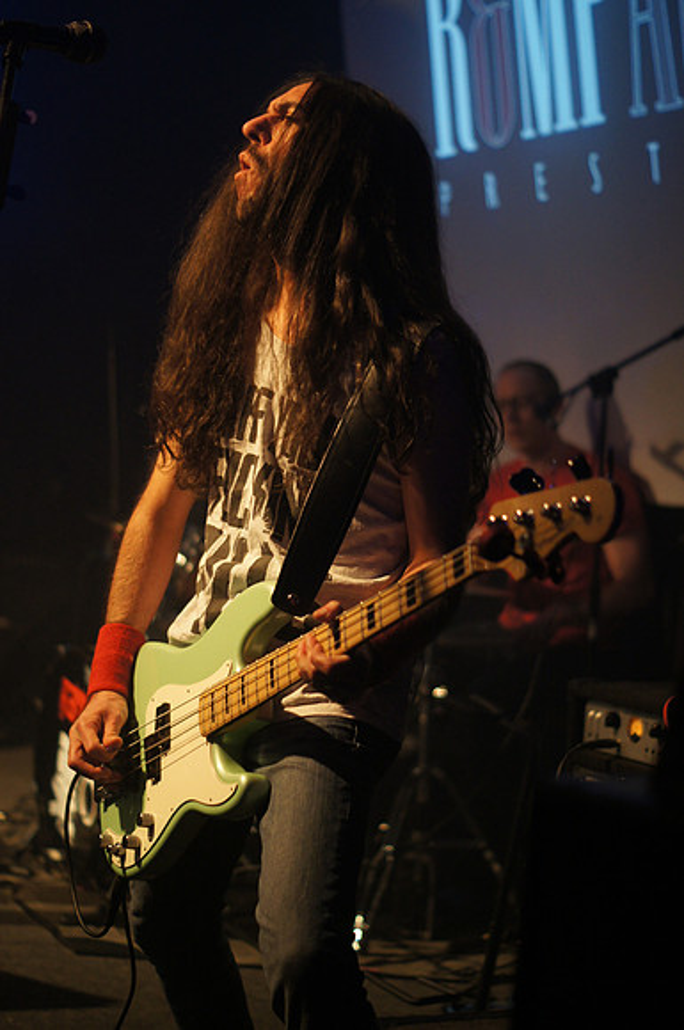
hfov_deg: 18.1
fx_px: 2144
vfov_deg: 27.0
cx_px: 342
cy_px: 515
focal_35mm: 75
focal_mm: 50
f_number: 1.8
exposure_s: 1/125
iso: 800
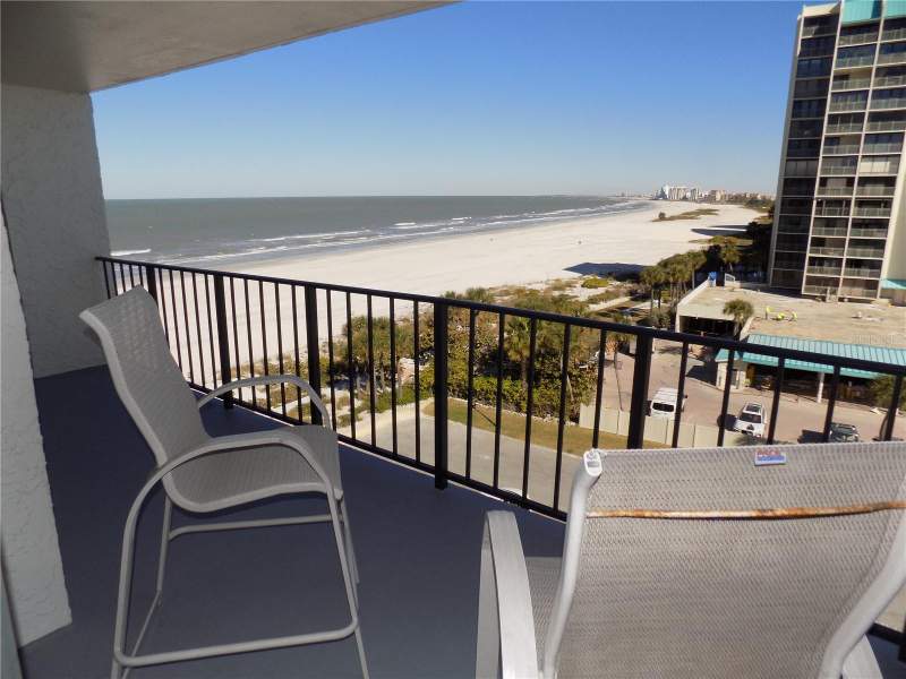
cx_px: 453
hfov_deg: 73.9
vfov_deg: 58.9
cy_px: 340
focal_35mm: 23
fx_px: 602
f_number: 3.1
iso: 80
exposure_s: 1/1500
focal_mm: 4
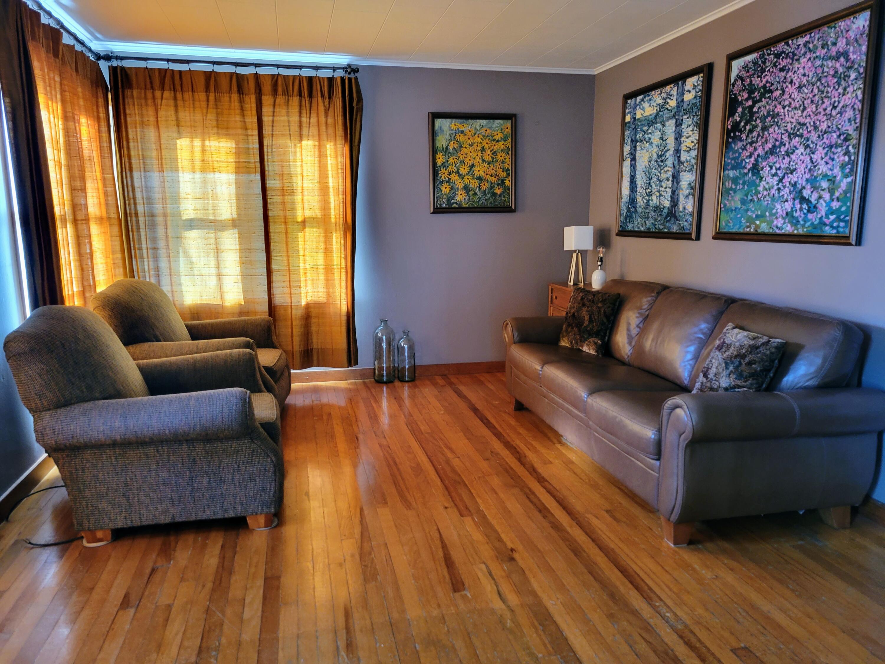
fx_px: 665
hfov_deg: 67.3
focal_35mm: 26
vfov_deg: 53.1
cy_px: 332
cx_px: 442
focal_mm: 5.4
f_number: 1.8
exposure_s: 1/40
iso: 250
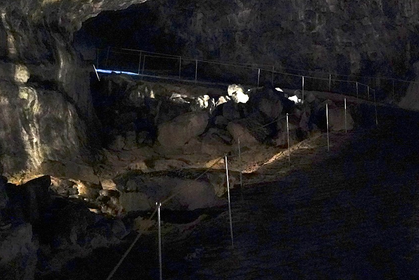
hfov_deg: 24.3
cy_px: 66
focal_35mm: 83
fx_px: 966
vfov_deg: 16.4
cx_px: 302
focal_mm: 35
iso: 20000
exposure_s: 1/100
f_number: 2.8
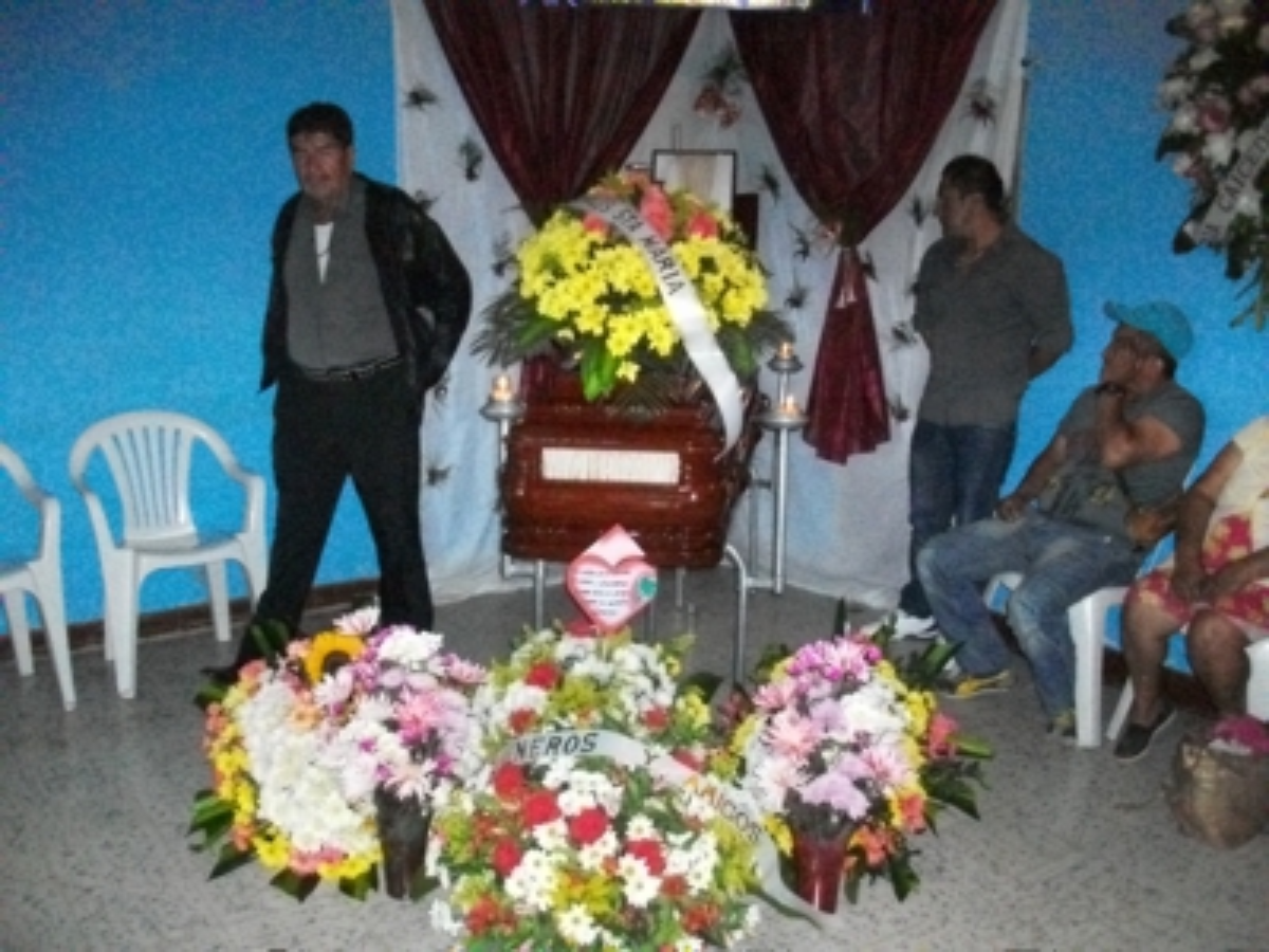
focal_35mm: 32
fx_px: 1173
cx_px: 634
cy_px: 476
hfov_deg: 56.8
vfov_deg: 44.2
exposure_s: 1/60
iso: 800
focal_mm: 5.7
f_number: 2.8
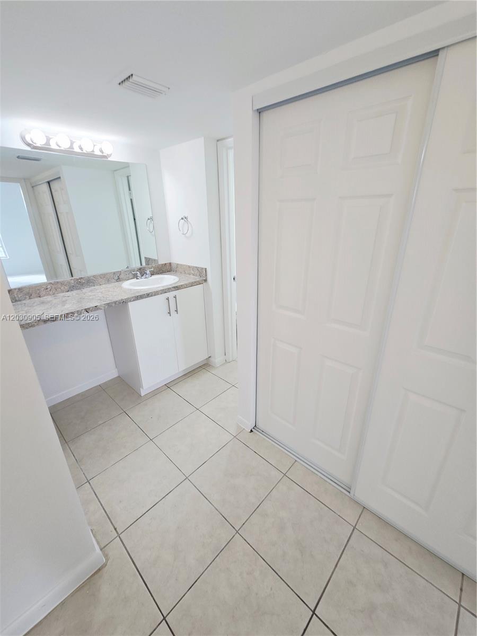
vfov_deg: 106.2
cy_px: 318
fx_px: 239
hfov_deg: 89.9
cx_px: 238
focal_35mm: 13
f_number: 2.2
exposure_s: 1/60
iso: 64
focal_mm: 2.2
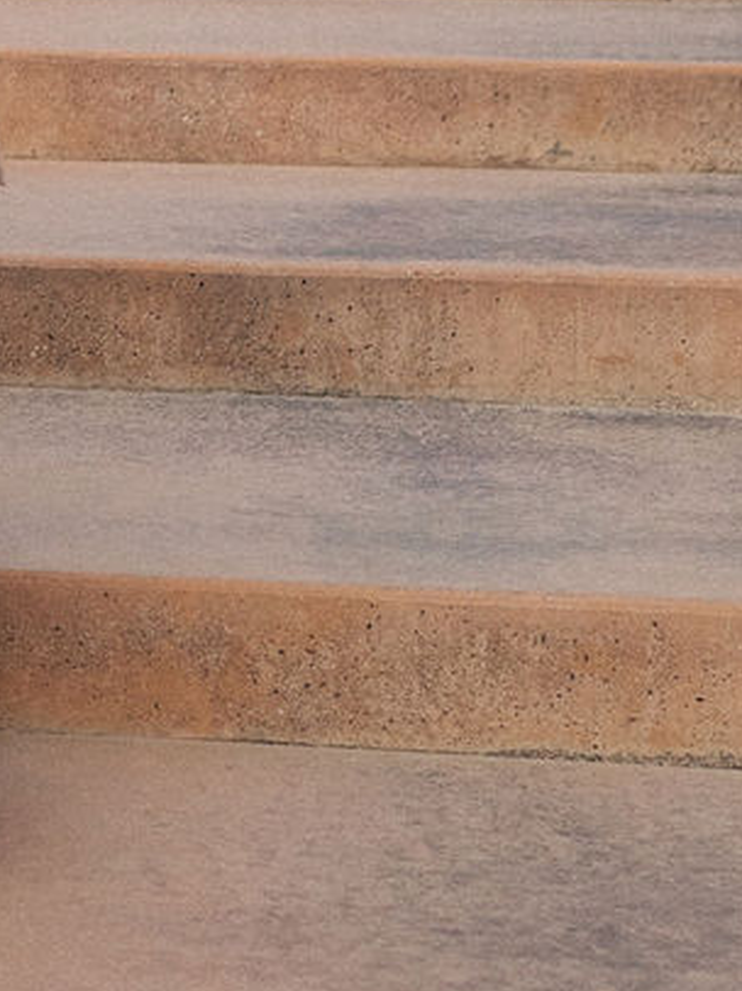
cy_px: -522
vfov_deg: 9.6
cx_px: -1045
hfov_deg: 7.0
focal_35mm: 199
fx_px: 5693
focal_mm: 35
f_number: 2.8
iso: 800
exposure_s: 1/3200
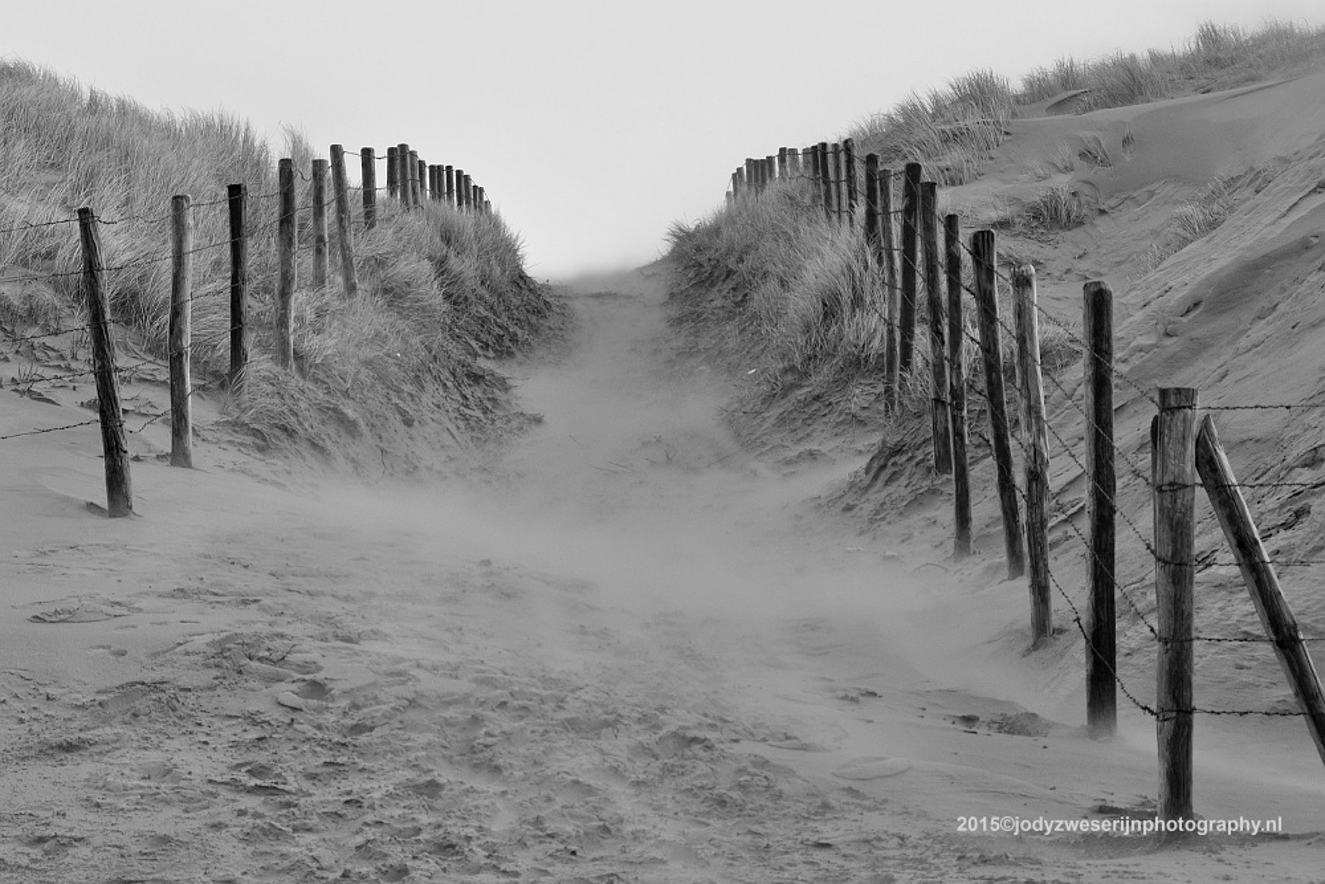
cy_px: 442
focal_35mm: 105
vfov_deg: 13.0
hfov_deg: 19.5
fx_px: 3865
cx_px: 662
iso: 200
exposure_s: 1/180
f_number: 11
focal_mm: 70
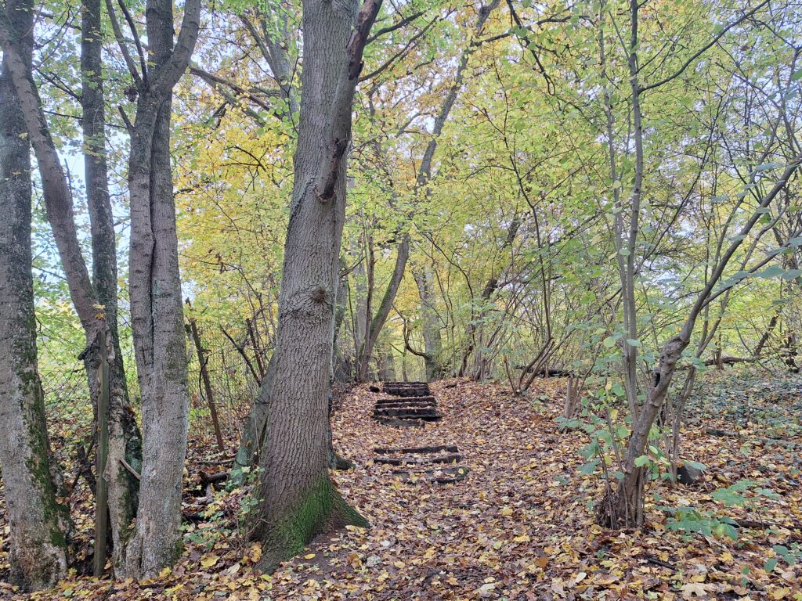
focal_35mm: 23
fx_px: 533
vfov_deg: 58.9
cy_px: 300
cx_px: 401
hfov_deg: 73.9
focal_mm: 5.54
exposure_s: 1/120
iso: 64
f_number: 1.8
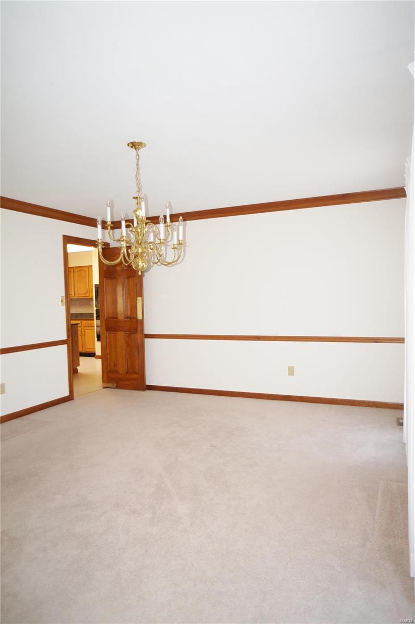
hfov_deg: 53.0
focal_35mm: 24
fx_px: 416
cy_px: 312
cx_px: 208
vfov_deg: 73.8
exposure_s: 1/125
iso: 400
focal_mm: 16
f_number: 2.8
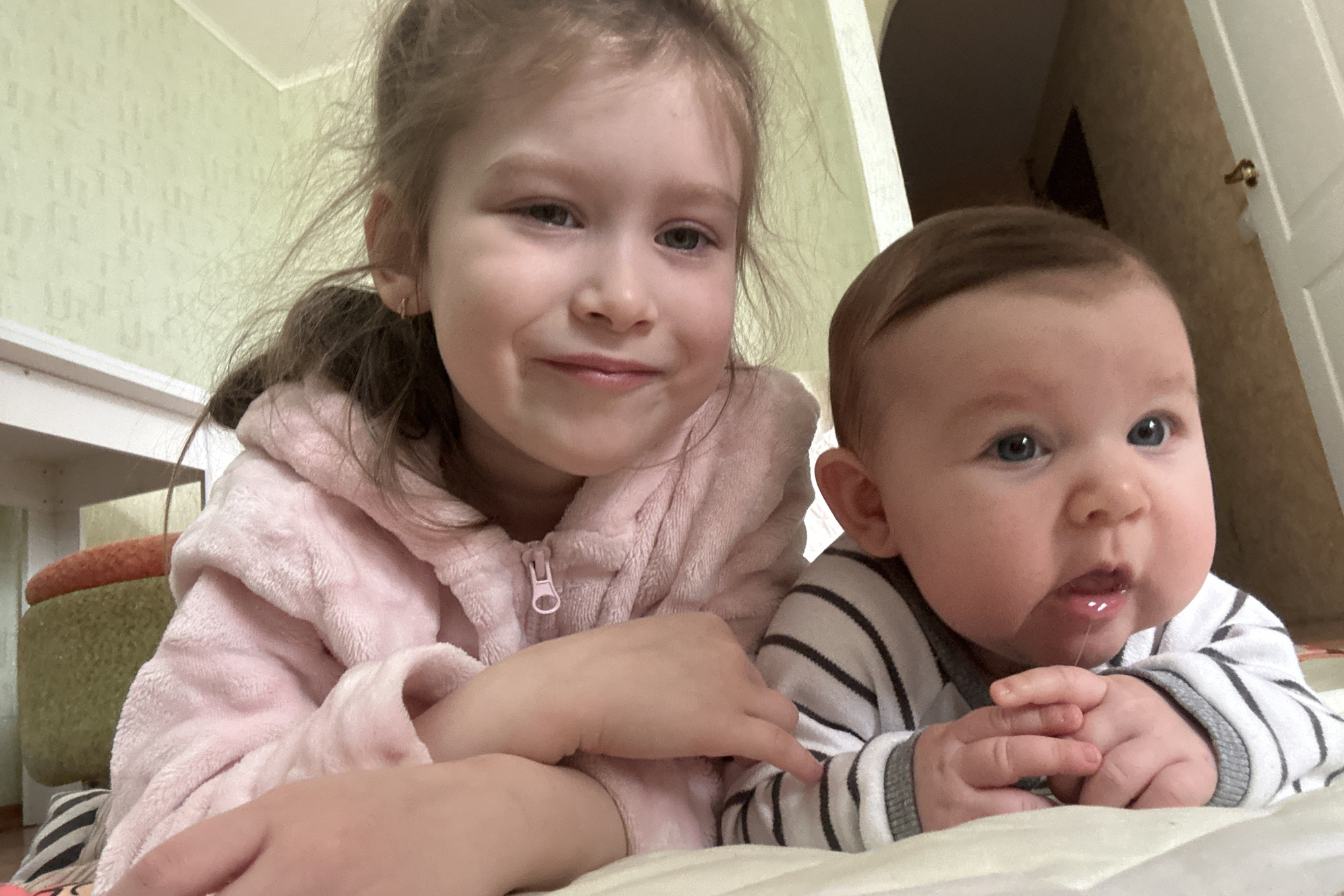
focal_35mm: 24
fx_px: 896
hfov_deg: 73.7
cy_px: 452
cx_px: 674
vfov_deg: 53.1
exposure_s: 1/50
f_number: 1.9
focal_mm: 2.69
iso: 320
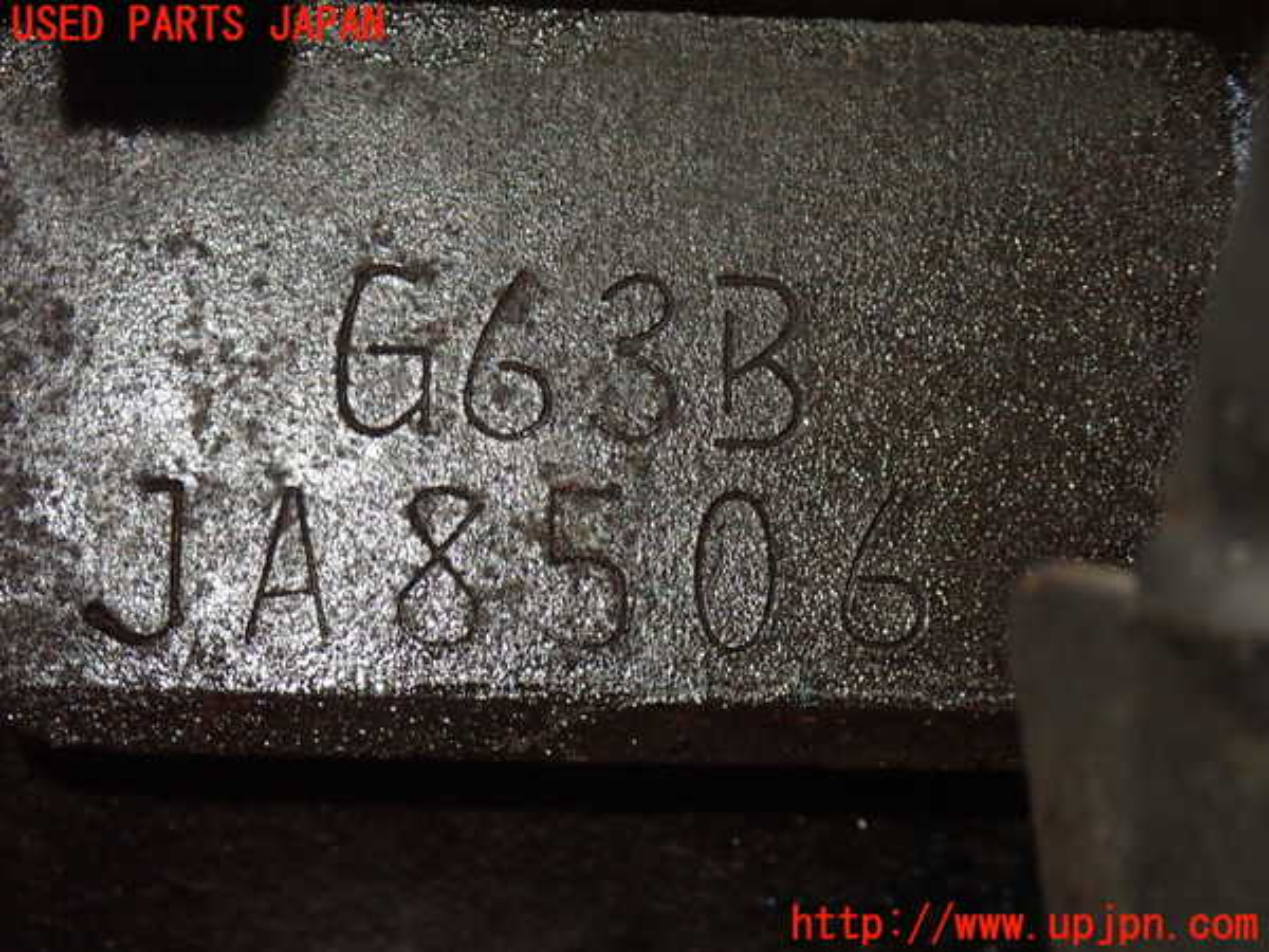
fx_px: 3226
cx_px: 634
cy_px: 476
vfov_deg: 16.8
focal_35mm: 88
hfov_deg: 22.3
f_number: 4.5
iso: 800
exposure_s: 1/30
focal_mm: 15.66
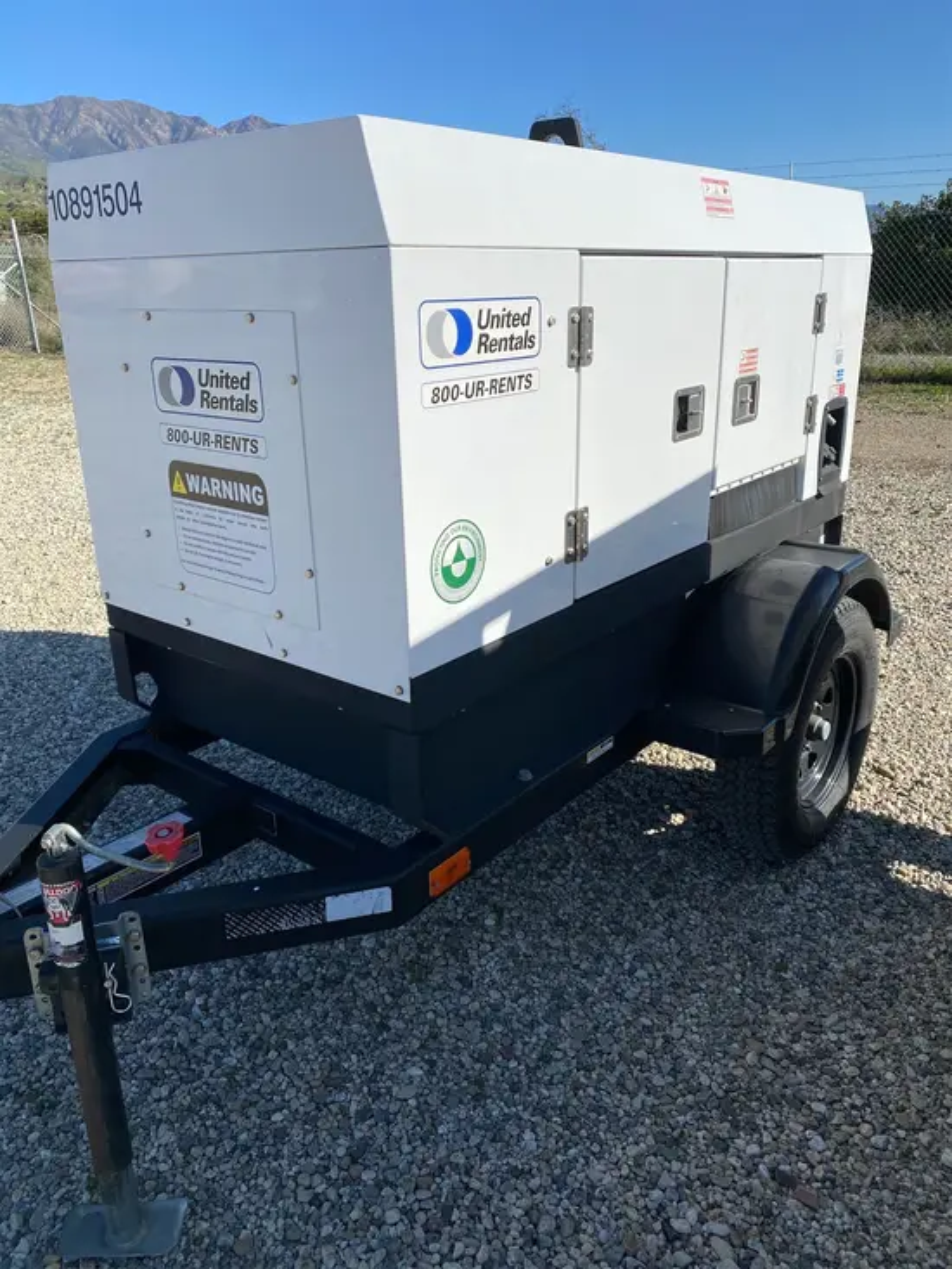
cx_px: 476
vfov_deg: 67.3
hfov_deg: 53.1
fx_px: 953
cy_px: 634
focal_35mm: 26
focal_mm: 4.25
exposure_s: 1/4808
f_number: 1.8
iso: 32
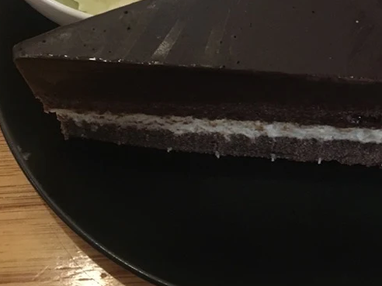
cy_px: 43
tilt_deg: -59.1
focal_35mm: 67
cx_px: 318
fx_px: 739
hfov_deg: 28.2
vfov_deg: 21.6
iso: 200
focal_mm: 4.15
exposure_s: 1/33
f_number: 2.2
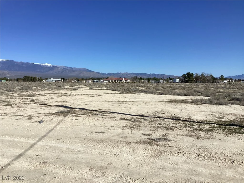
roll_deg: +0.2
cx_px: 122
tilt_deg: -0.4
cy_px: 92
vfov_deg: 45.4
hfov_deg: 58.4
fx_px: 219
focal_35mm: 31
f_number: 2.4
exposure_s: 1/2809
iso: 25
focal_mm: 3.3
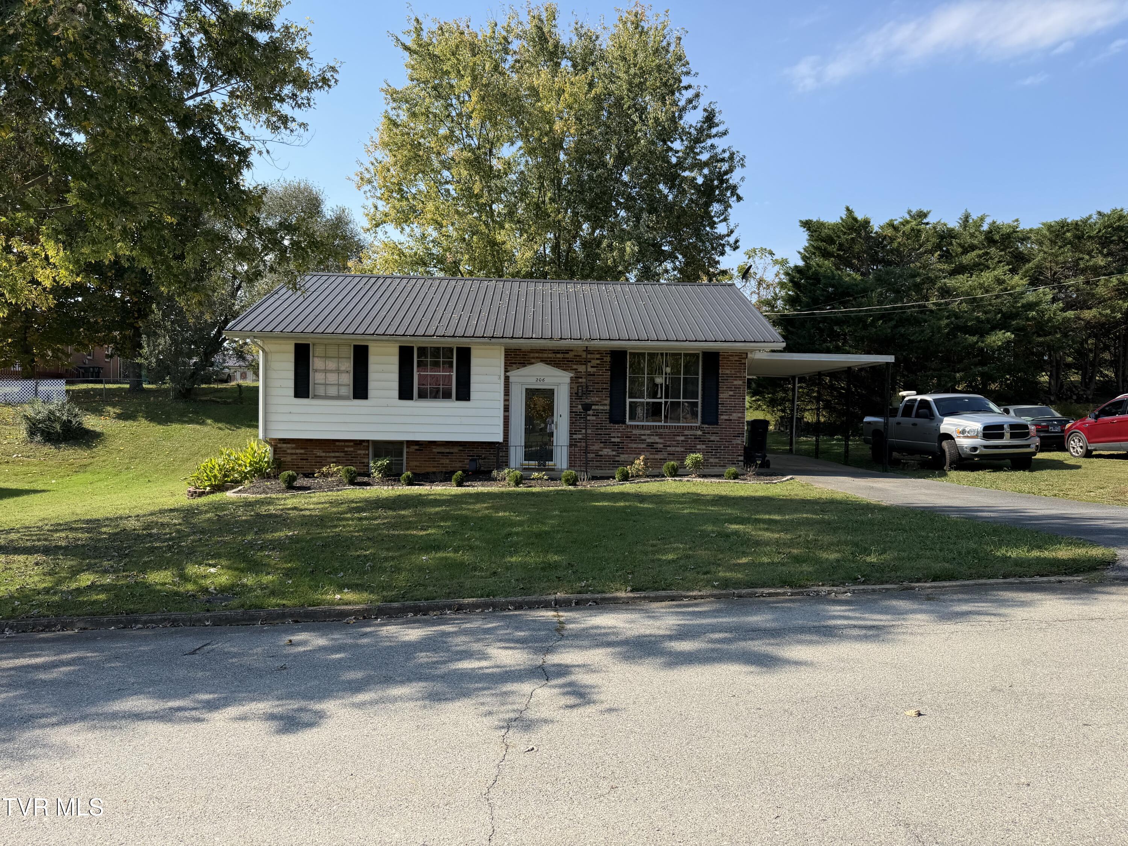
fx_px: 782
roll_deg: -0.7
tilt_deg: -1.1
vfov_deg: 56.8
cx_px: 564
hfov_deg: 71.6
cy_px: 423
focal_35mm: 24
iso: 80
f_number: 1.78
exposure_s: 1/3584
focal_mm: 6.76
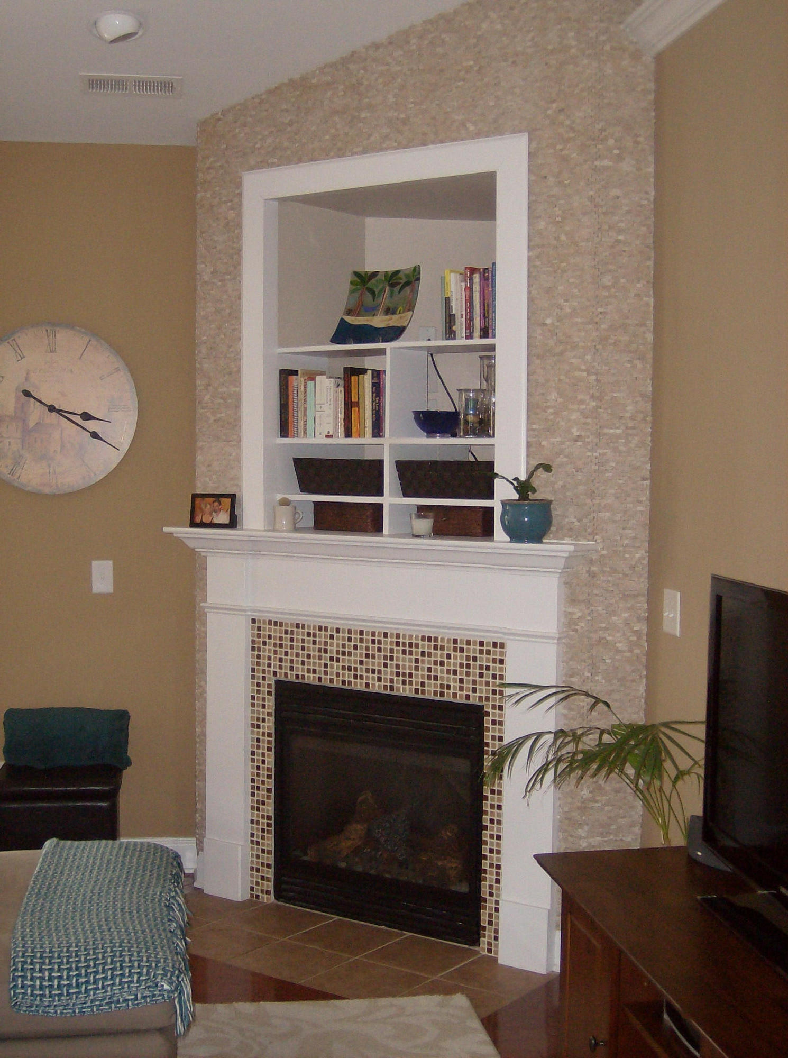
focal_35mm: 46
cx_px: 394
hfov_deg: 31.4
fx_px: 1402
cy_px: 529
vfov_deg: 41.3
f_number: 3.1
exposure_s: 1/74
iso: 200
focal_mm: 7.7
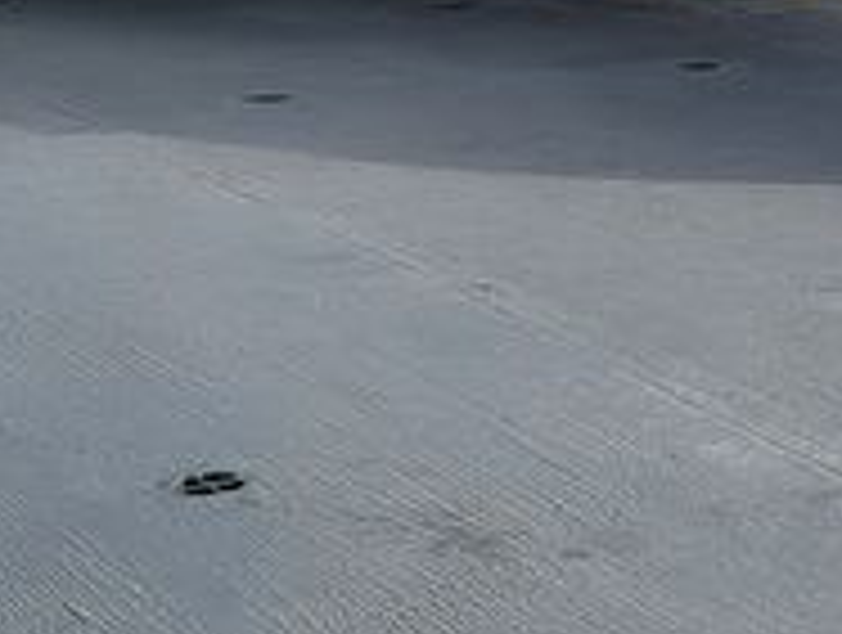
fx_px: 2705
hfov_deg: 17.6
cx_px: 603
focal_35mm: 111
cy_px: -499
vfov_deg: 12.3
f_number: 1.8
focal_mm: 5.4
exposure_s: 1/4043
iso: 40
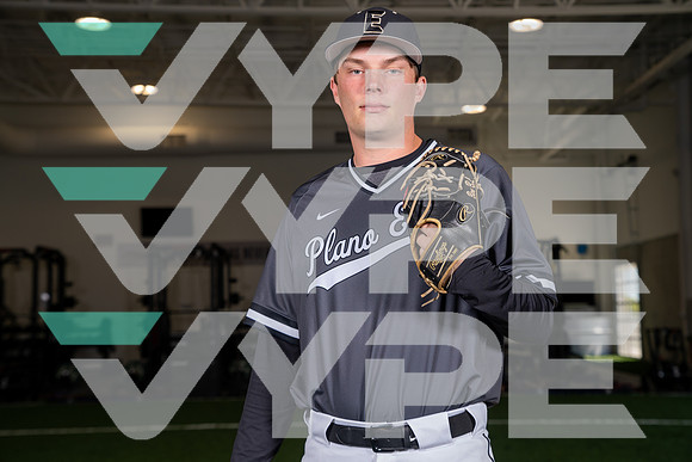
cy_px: 231
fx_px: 1230
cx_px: 346
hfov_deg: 31.4
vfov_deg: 21.3
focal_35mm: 64
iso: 200
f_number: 5.6
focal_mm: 64
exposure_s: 1/200
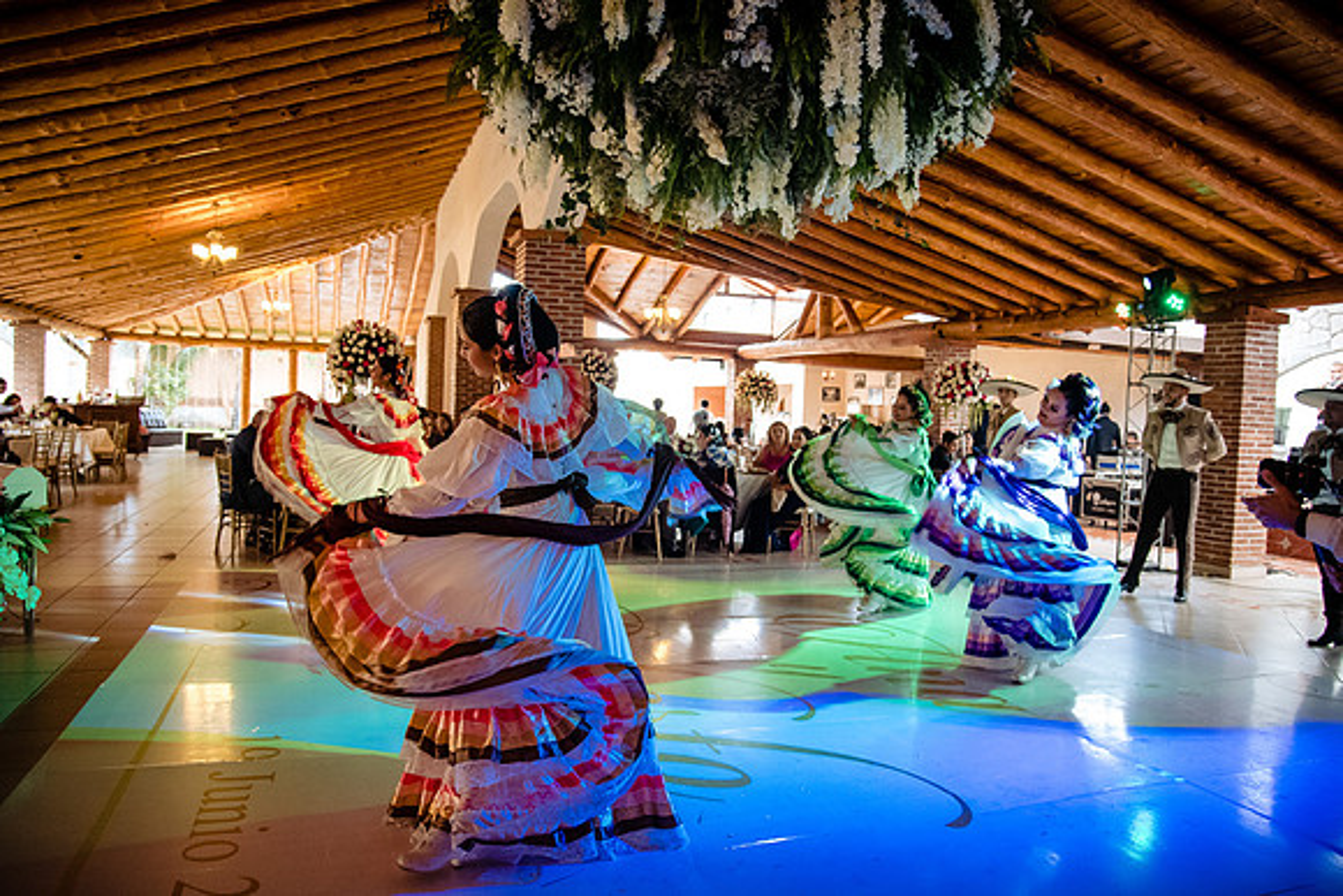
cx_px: 672
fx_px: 941
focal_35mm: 25
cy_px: 448
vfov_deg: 50.9
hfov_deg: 71.0
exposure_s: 1/250
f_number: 4
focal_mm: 24
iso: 5000
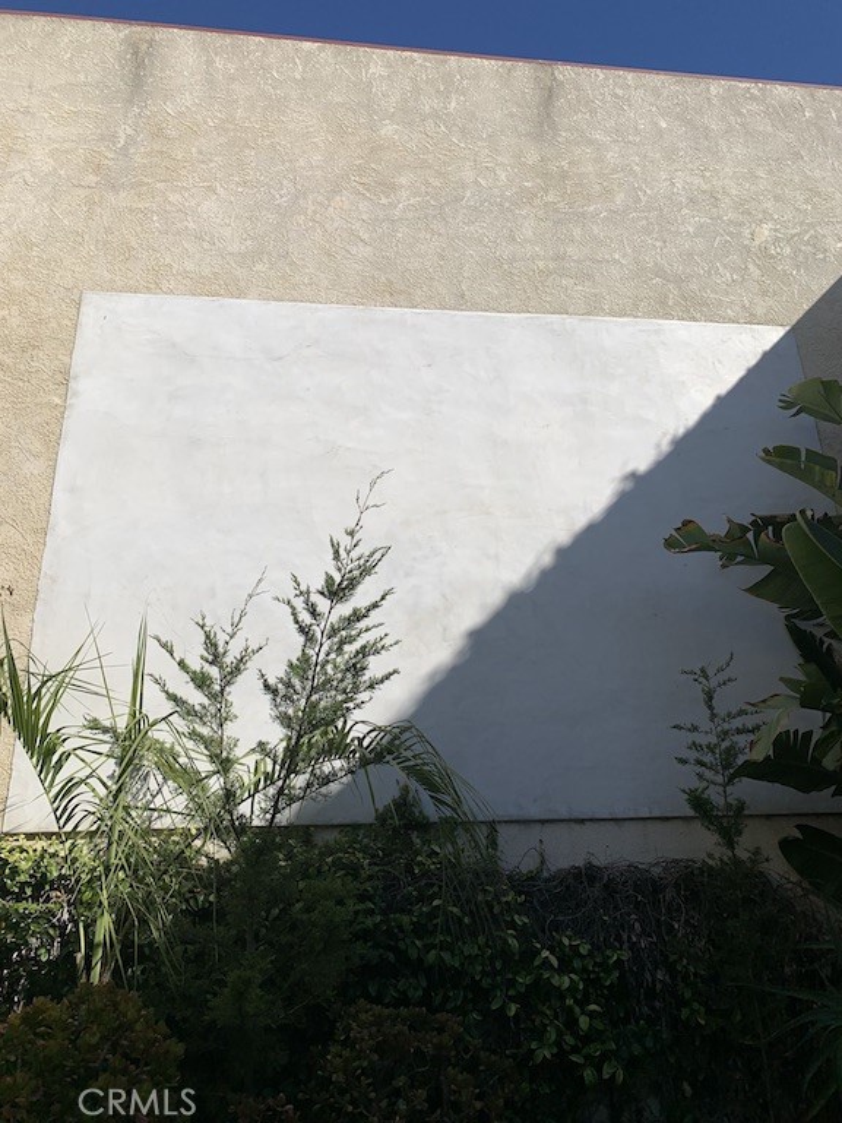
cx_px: 421
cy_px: 562
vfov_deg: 67.3
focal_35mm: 26
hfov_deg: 53.1
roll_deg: +1.9
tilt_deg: +23.3
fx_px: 843
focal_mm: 4.25
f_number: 1.8
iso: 25
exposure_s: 1/4673
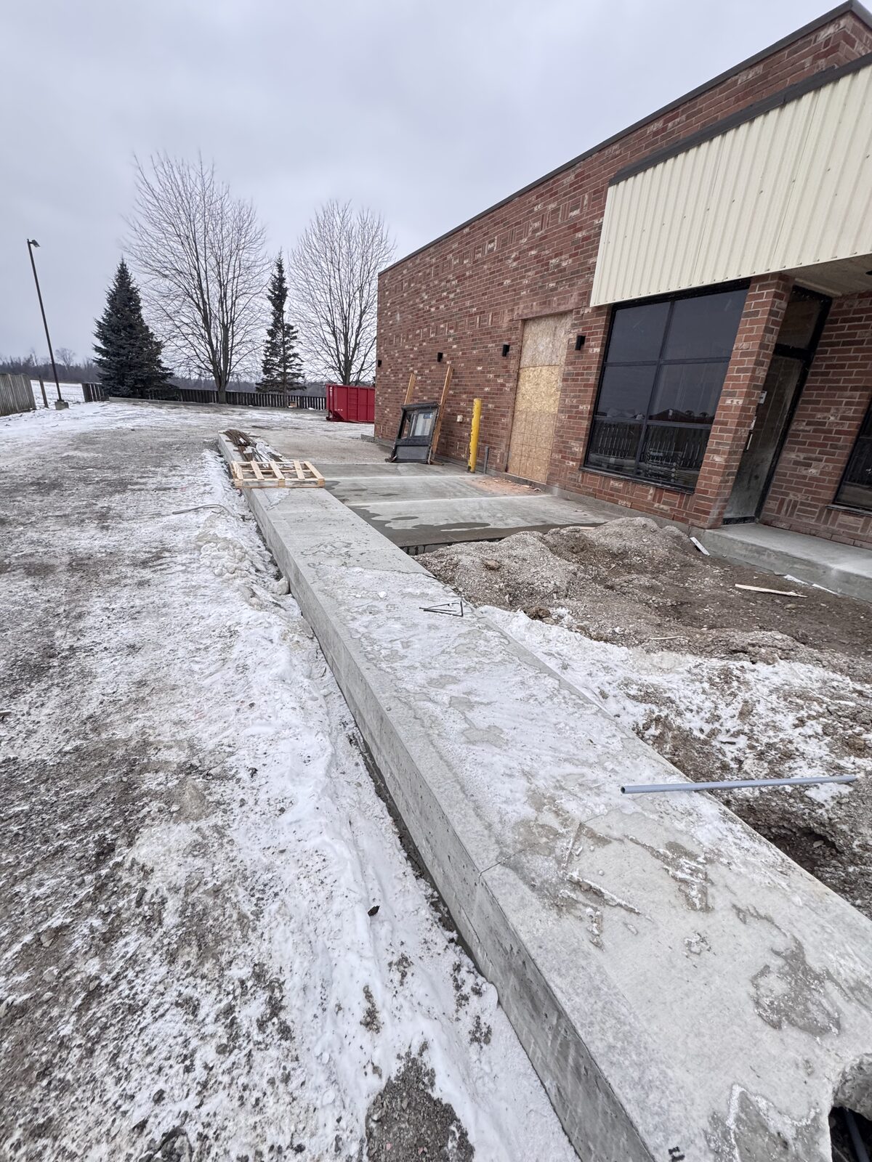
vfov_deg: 102.1
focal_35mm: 14
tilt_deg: -19.0
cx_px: 436
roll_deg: -3.8
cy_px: 581
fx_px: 470
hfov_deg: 85.7
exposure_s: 1/99
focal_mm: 2.22
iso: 250
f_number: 2.2
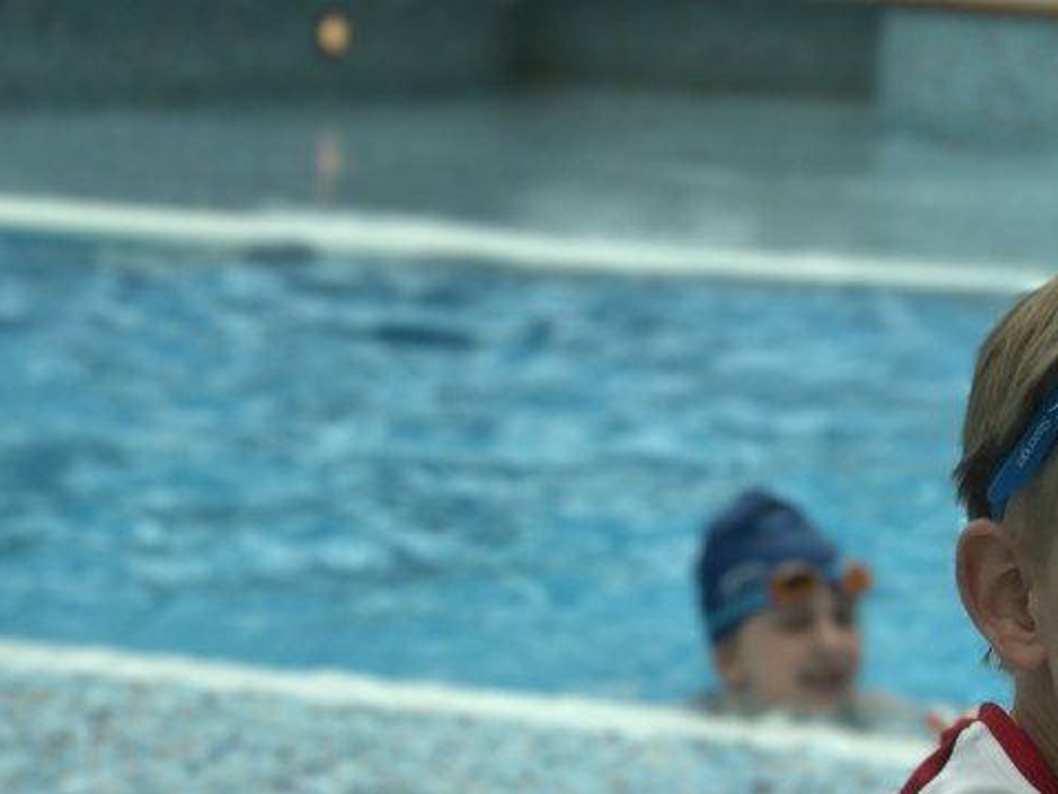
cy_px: 535
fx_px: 4373
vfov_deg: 10.4
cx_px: 491
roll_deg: +0.2
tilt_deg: -12.4
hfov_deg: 13.8
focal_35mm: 143
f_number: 2.8
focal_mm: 6.6
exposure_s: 1/187
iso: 20
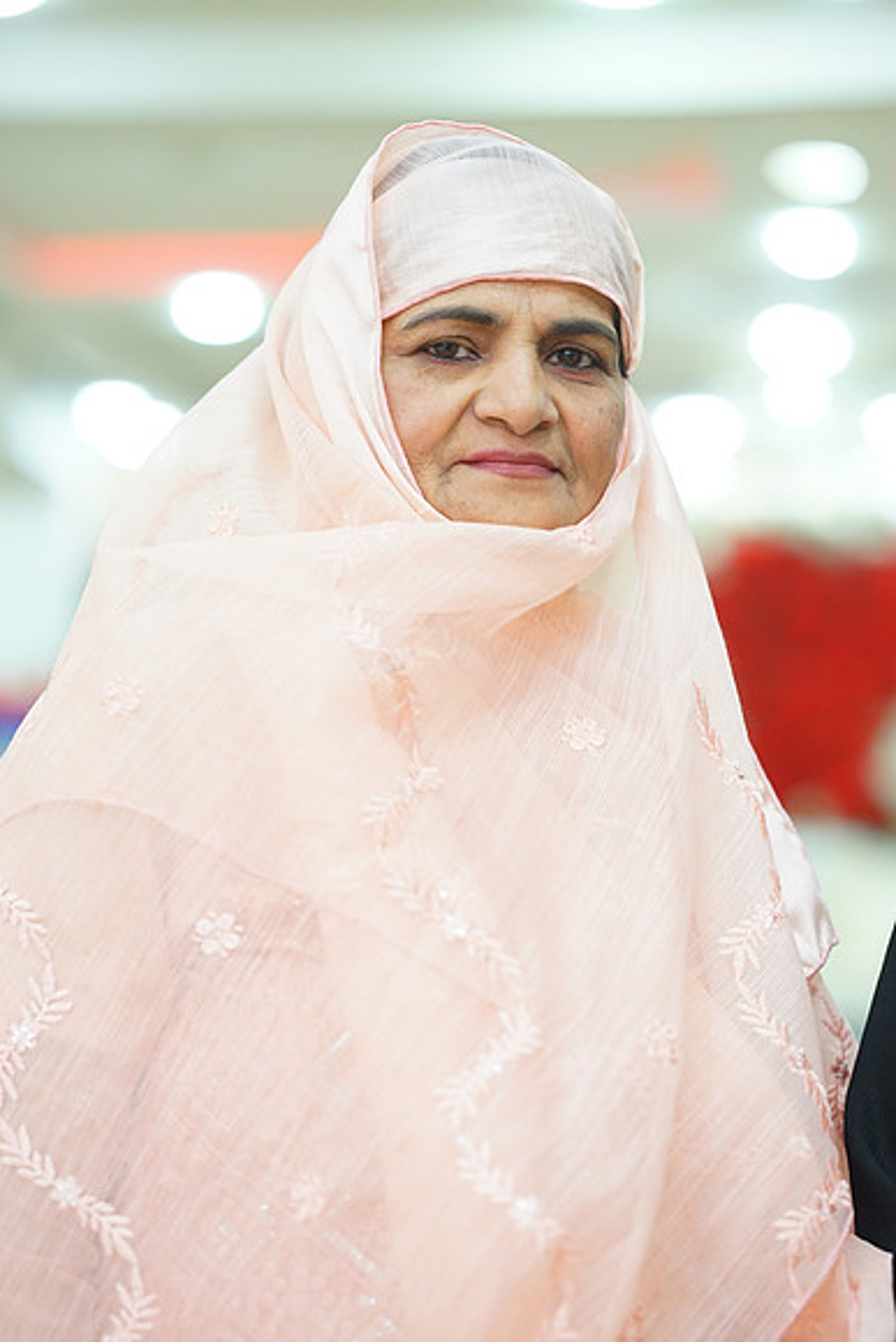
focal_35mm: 85
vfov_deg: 23.9
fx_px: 3171
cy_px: 671
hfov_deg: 16.1
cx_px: 448
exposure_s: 1/160
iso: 640
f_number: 2.2
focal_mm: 85
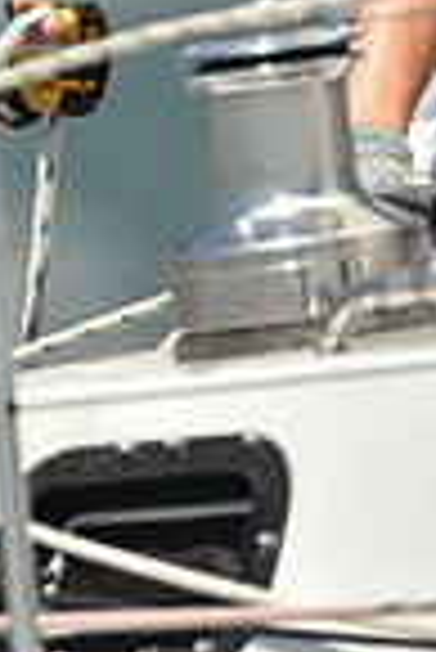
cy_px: 90
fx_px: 43475
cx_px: -52
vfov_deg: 0.9
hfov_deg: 0.6
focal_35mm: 2399
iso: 320
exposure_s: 1/3200
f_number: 5
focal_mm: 600
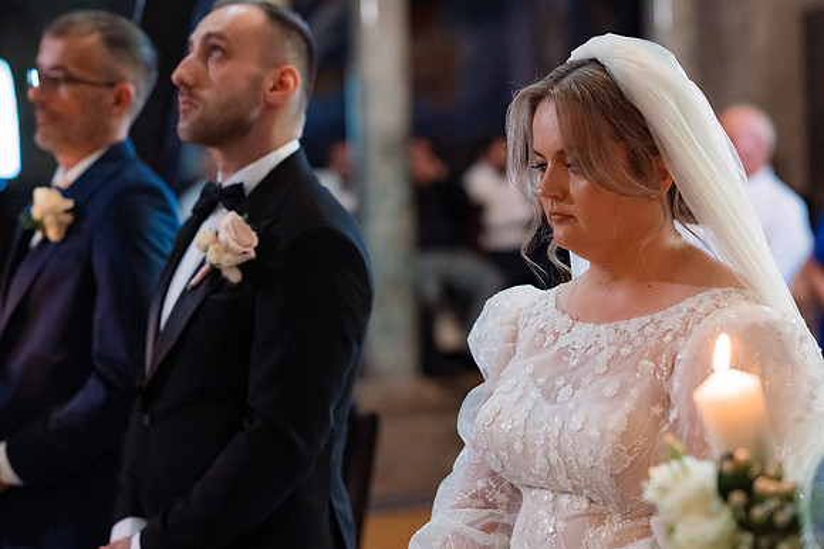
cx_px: 427
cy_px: 274
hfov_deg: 22.5
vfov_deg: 15.1
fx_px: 2071
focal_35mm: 91
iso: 10000
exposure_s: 1/200
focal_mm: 85
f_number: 2.8
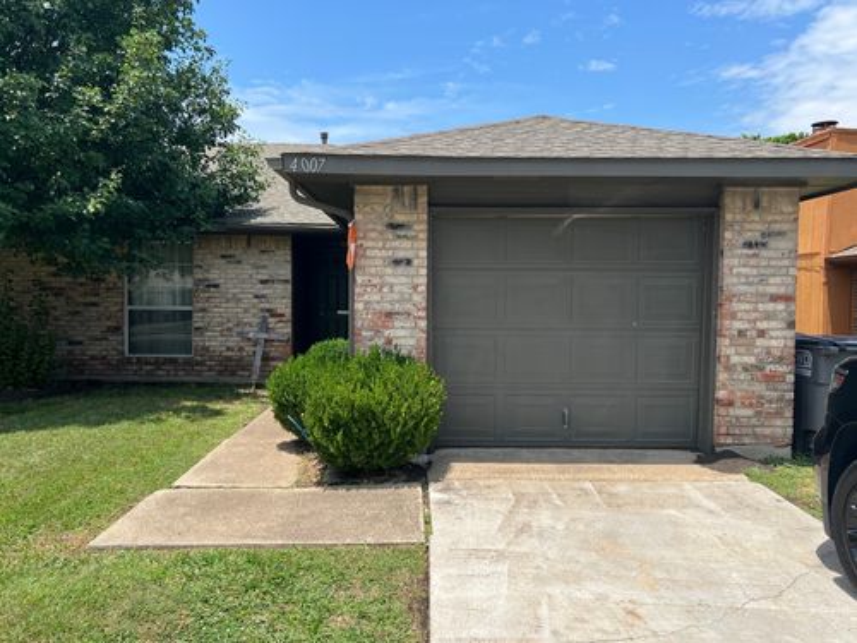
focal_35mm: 26
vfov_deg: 53.1
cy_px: 322
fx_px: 644
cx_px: 428
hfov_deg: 67.3
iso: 50
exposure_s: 1/3460
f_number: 1.5
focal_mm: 5.7
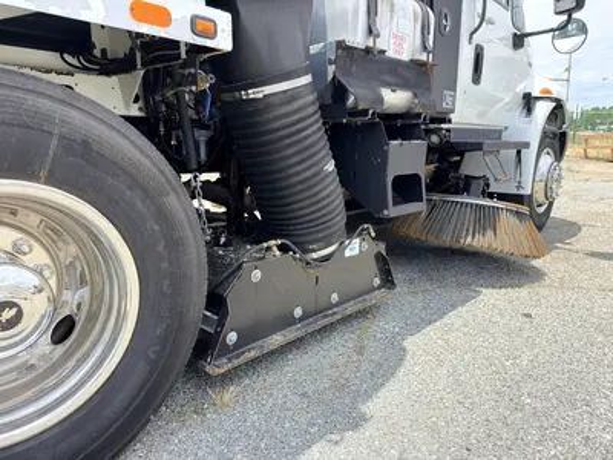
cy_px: 230
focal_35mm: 24
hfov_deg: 71.6
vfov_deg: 56.8
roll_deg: +1.6
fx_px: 425
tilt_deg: -13.4
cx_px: 306
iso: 80
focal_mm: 6.76
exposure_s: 1/1504
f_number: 1.78
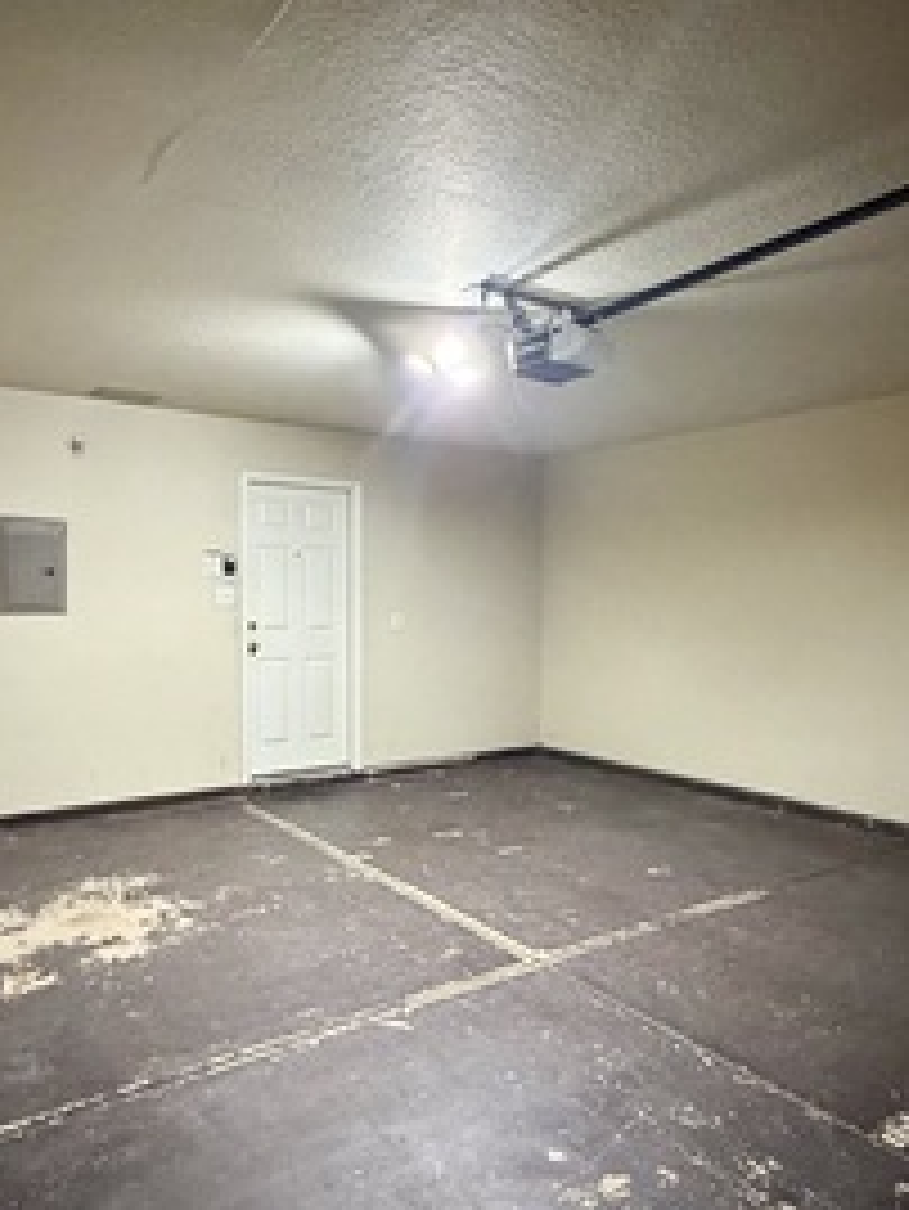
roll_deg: -0.2
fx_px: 875
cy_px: 639
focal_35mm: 25
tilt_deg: -2.2
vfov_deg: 69.3
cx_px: 468
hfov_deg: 54.9
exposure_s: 1/60
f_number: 2.2
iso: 1250
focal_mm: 2.22
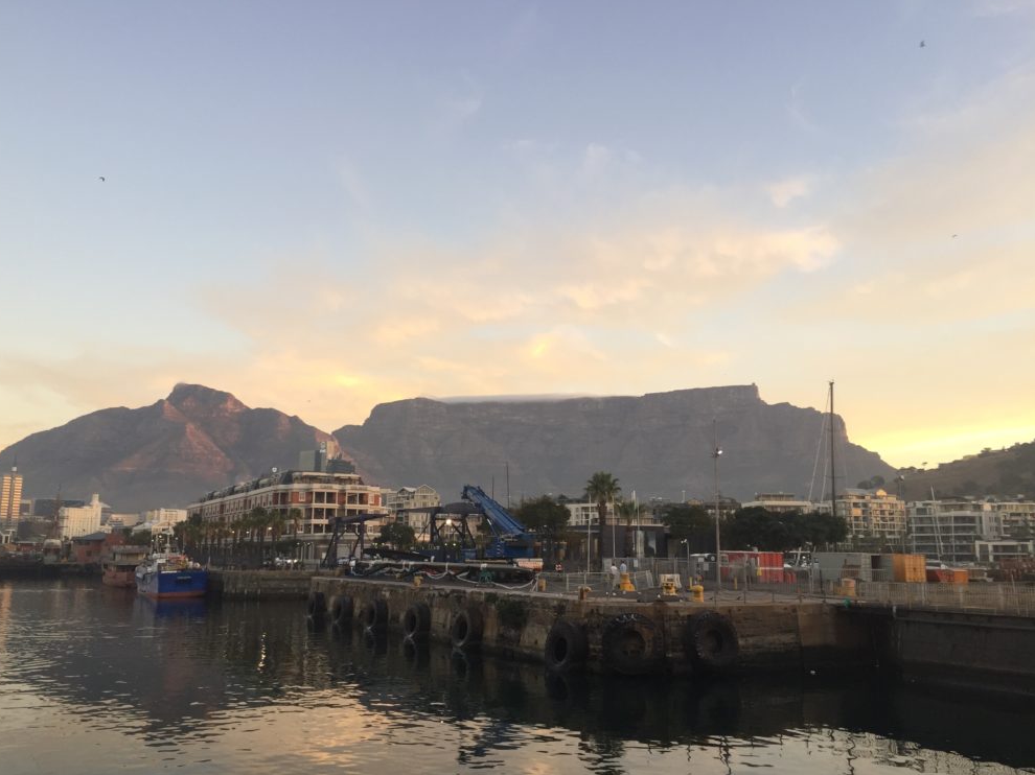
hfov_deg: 60.0
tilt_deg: +11.2
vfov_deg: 46.8
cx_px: 503
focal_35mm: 30
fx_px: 897
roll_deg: -0.6
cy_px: 392
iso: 40
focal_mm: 4.15
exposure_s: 1/100
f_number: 2.2
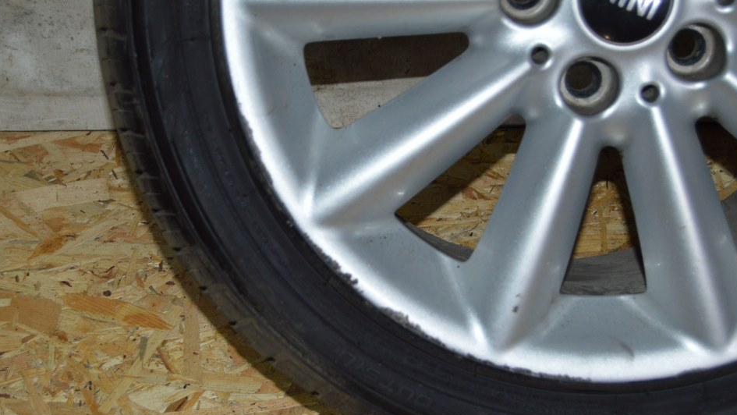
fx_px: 1497
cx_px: 374
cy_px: 222
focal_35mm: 77
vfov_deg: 15.8
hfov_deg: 27.7
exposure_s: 1/60
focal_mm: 45
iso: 1250
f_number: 5.3
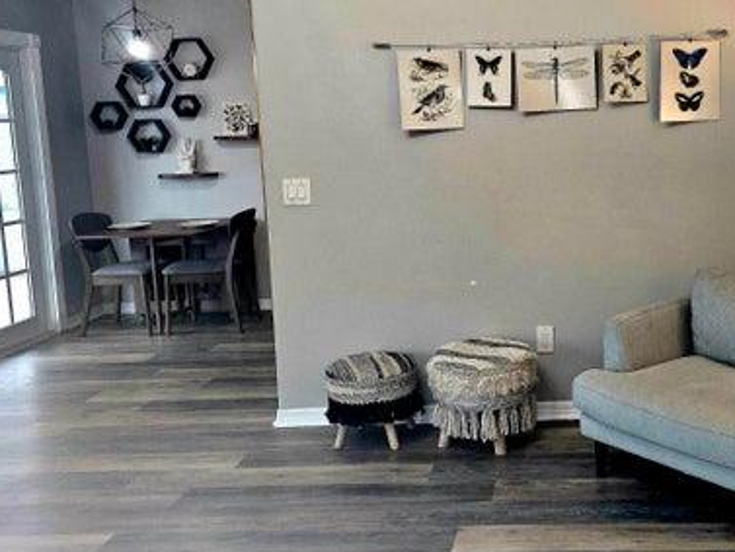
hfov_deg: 46.4
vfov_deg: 36.7
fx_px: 828
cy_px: 218
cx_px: 538
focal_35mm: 39
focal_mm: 6.3
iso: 64
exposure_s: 1/60.2
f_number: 1.7
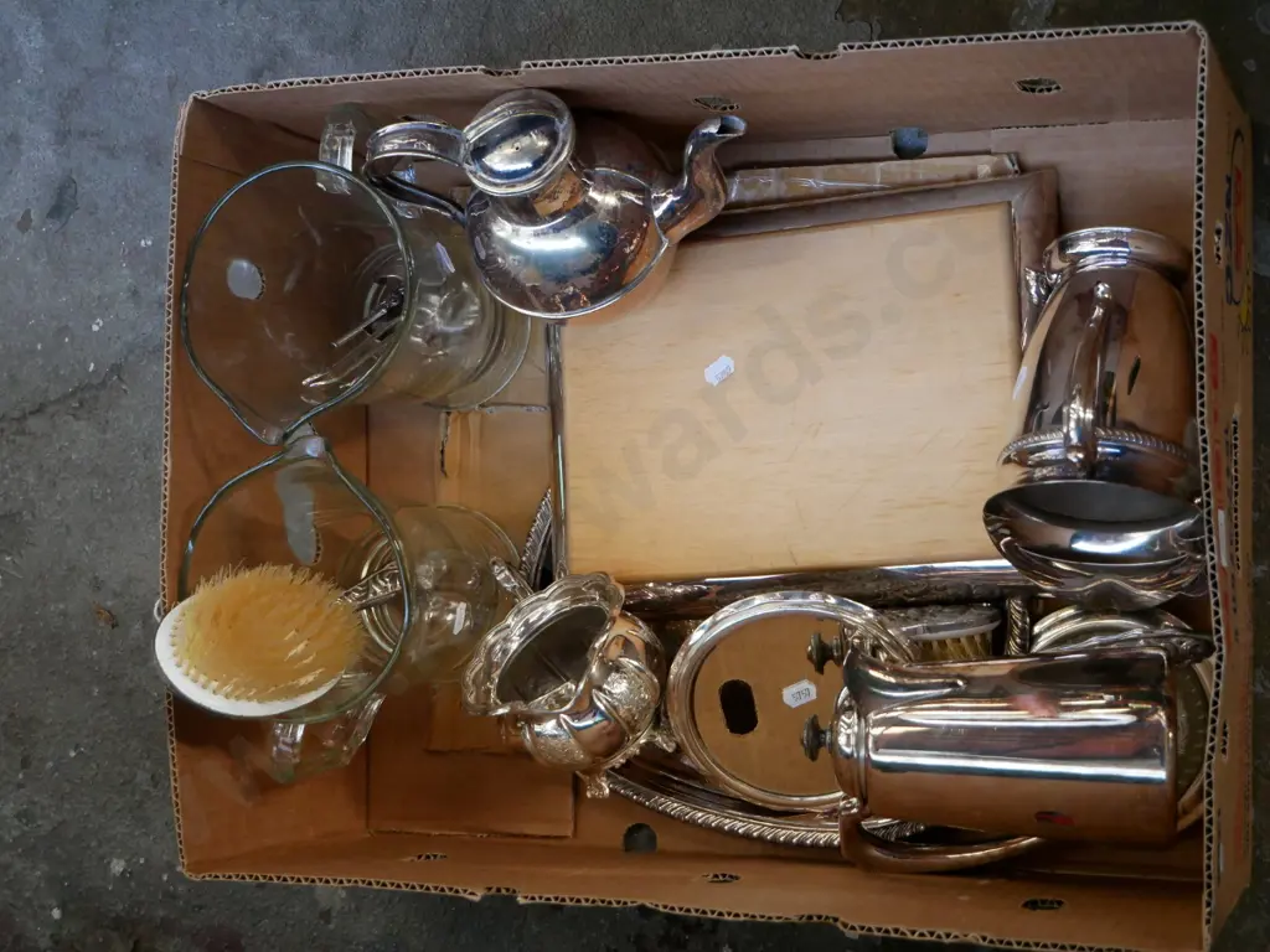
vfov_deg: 26.1
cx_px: 635
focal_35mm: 56
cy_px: 476
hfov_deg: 34.3
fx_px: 2055
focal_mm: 28
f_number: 4.7
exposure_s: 1/60
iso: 1600
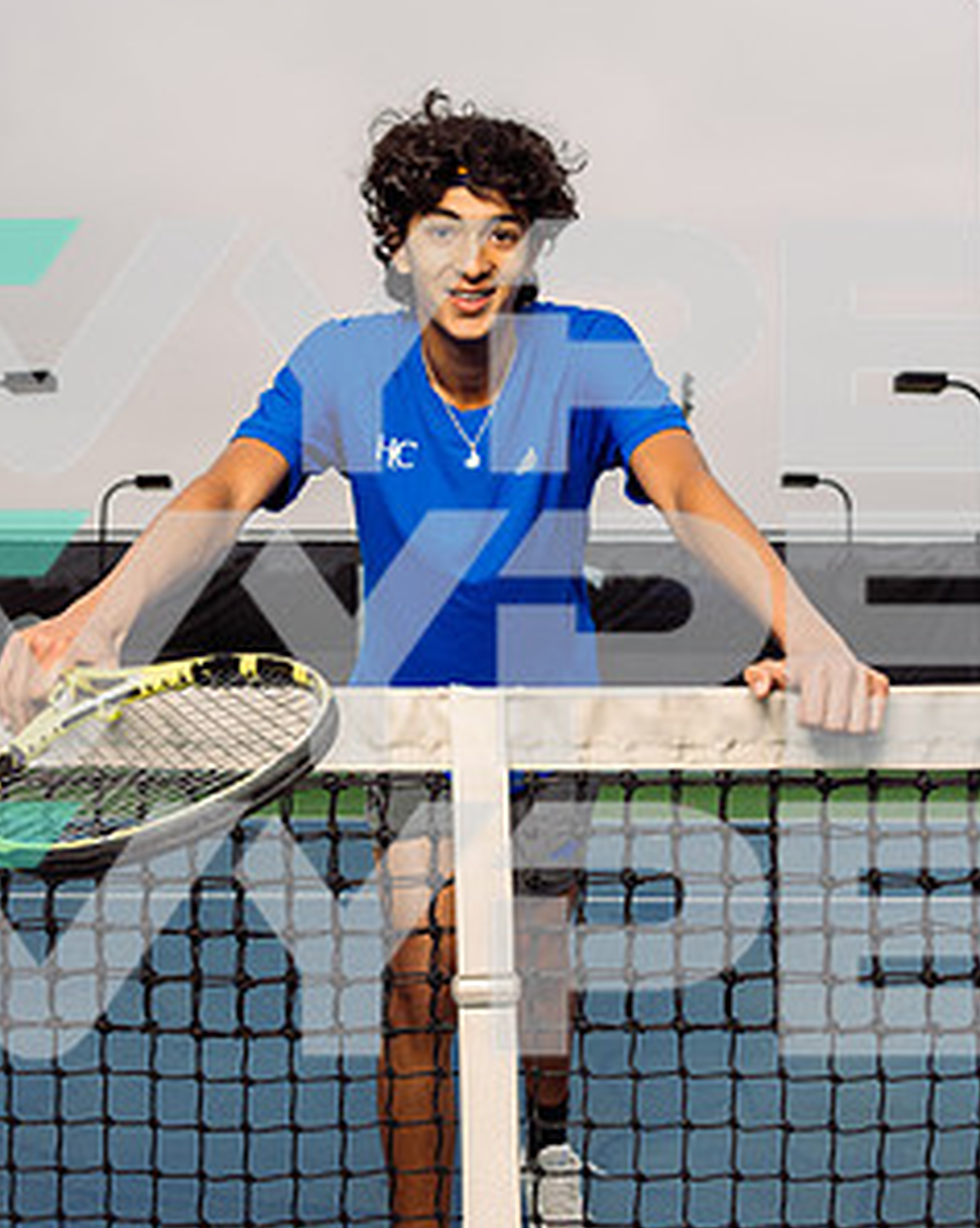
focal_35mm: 47
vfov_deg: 39.6
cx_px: 451
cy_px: 641
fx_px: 1707
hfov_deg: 32.0
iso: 250
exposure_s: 1/250
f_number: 5.6
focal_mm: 33
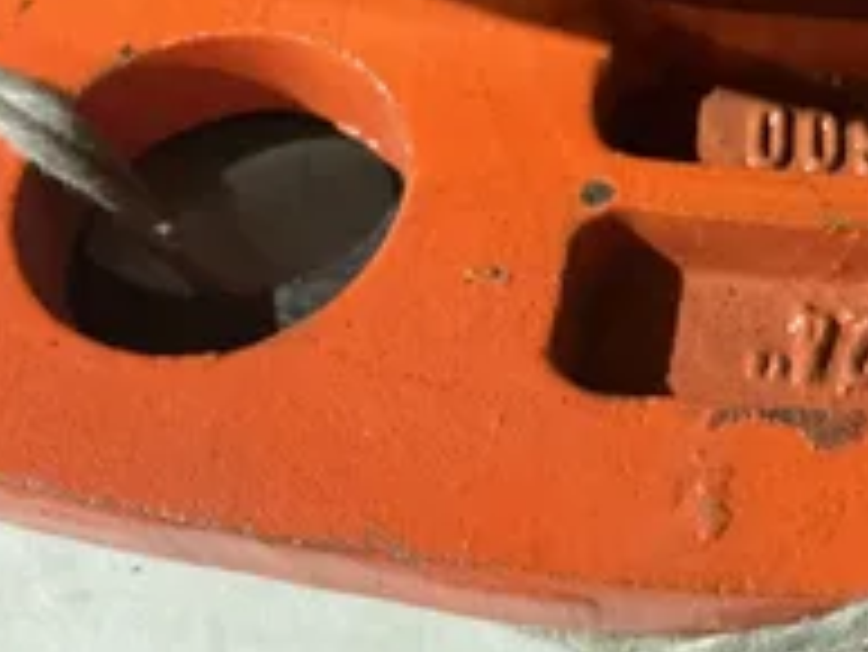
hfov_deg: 31.5
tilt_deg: -56.9
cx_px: 796
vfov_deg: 24.5
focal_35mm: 58
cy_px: 58
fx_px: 1455
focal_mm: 3
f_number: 1.8
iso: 500
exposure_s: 1/24
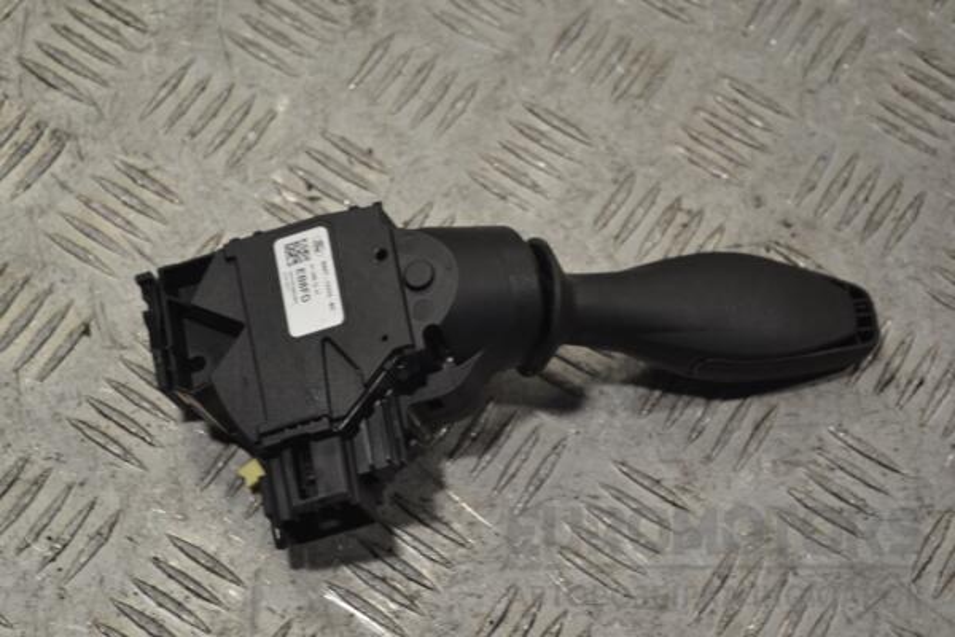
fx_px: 2188
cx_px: 478
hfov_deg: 24.6
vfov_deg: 16.6
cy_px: 318
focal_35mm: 82
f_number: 5.6
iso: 125
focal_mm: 55
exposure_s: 1/30
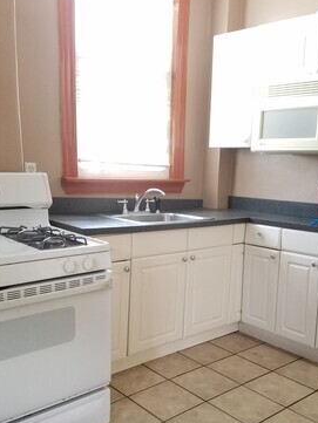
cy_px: 258
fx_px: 441
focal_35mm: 36
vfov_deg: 50.9
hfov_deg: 39.4
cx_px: 198
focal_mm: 4.2
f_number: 1.7
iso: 200
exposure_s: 1/16
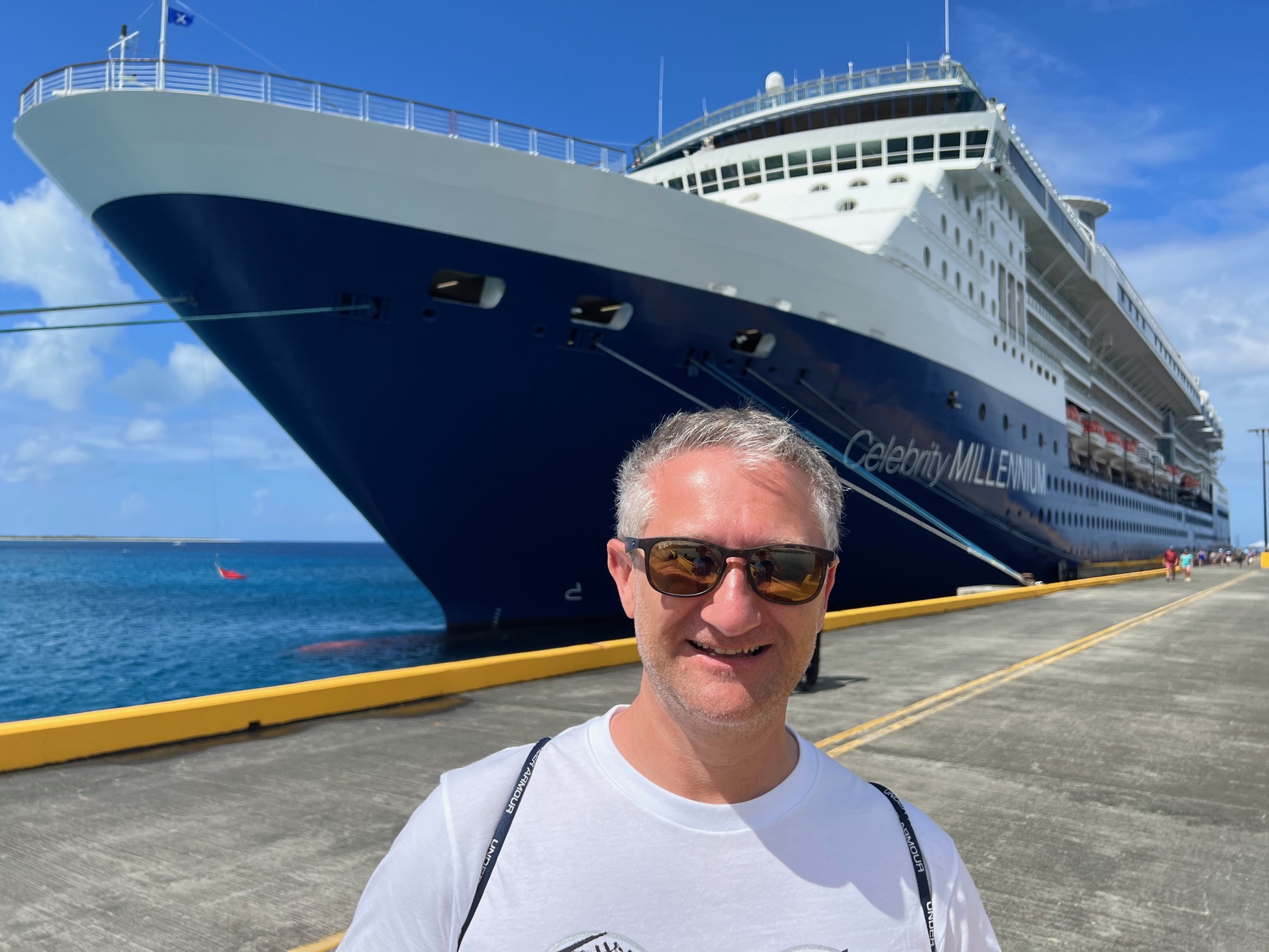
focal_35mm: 26
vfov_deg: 53.1
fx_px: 953
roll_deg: -0.6
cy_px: 476
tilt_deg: +2.2
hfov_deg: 67.3
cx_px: 634
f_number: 1.5
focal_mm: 5.7
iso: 50
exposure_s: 1/4115
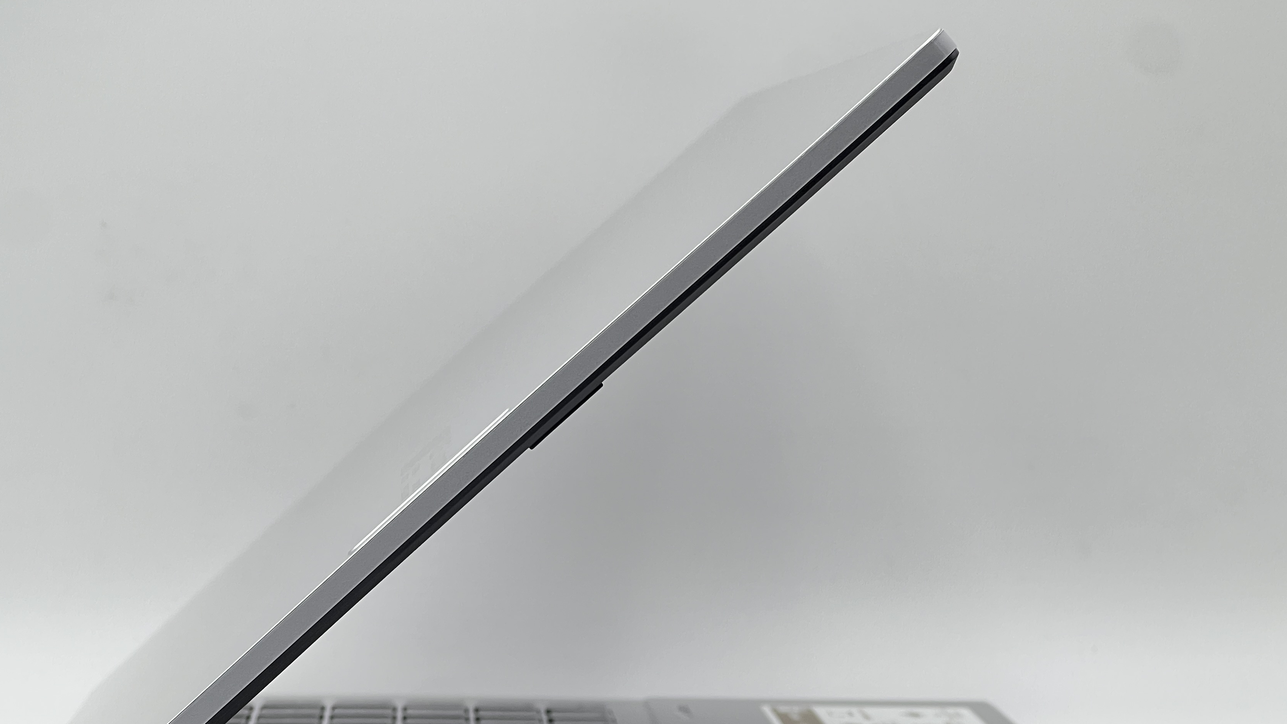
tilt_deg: -5.3
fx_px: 3447
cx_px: 637
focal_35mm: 101
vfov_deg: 11.9
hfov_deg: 21.1
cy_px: 570
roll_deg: +0.4
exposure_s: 1/99
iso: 100
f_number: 2.8
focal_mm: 9
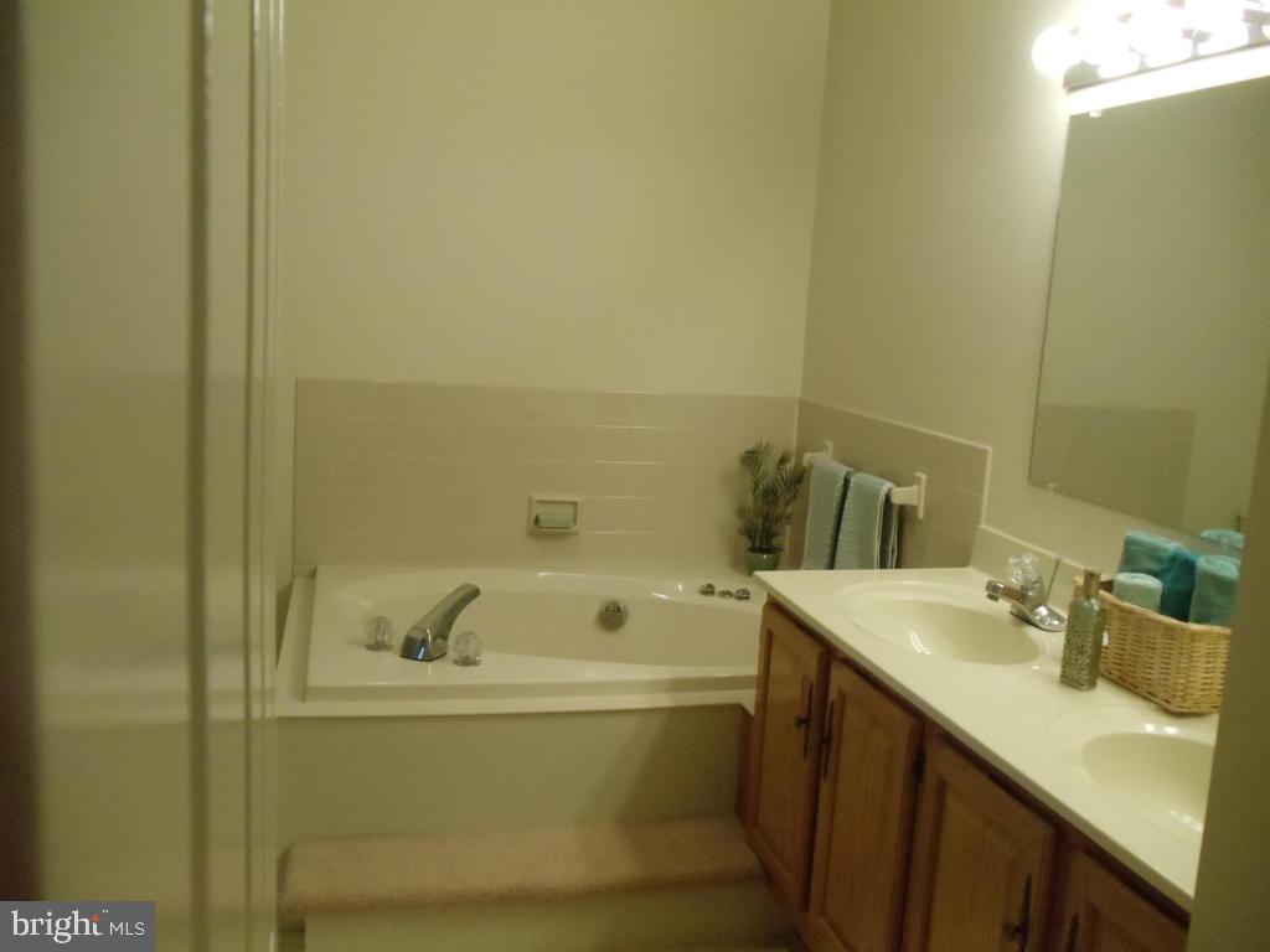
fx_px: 1614
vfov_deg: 32.9
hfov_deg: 42.9
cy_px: 476
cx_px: 635
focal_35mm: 44
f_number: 3.5
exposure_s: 1/60
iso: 800
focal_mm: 6
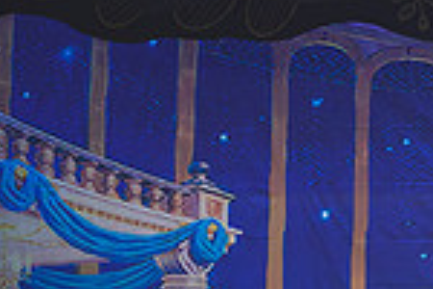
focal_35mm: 392
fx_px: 4715
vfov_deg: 3.5
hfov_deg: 5.2
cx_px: 588
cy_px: 445
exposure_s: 1/320
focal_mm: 92
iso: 1800
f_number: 2.8
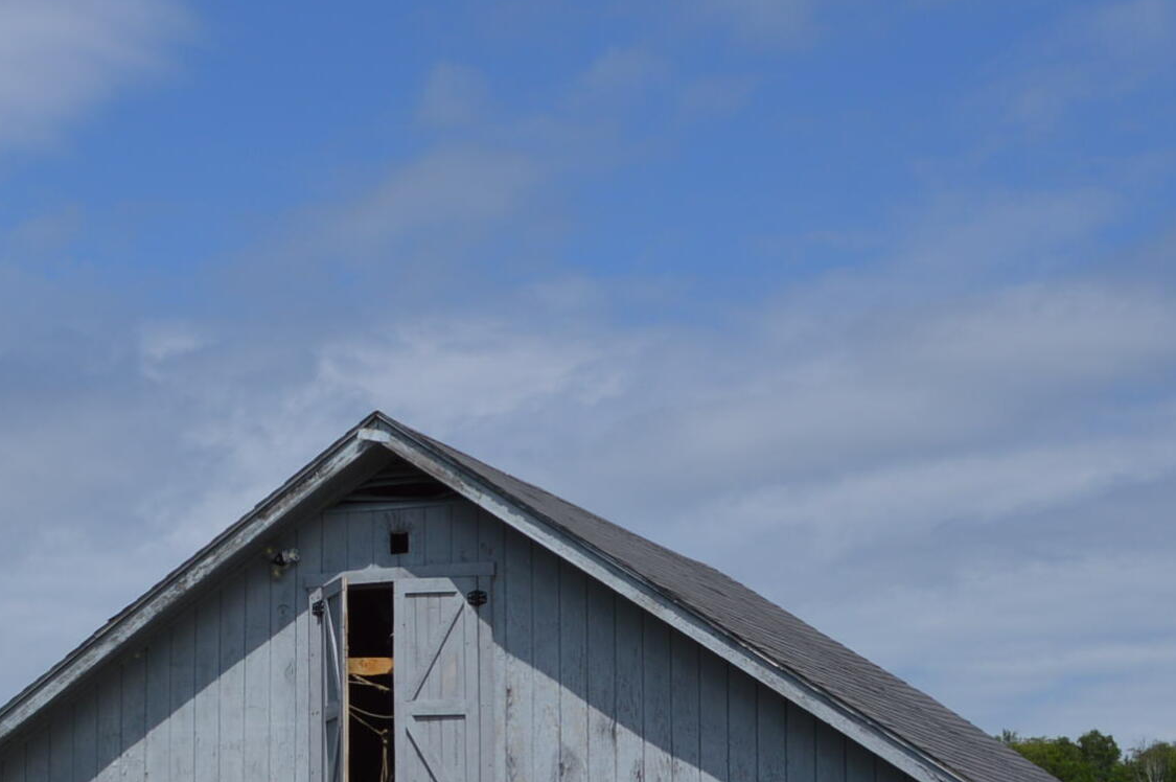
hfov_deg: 22.9
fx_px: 2872
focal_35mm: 88
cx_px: 307
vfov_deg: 15.4
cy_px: 646
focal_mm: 22
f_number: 10
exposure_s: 1/400
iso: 100
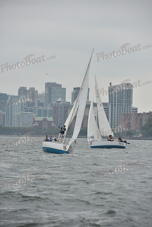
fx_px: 1234
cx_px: 76
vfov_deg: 10.5
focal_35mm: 195
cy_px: 114
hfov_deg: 7.0
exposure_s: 1/1250
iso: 320
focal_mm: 195
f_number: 7.1
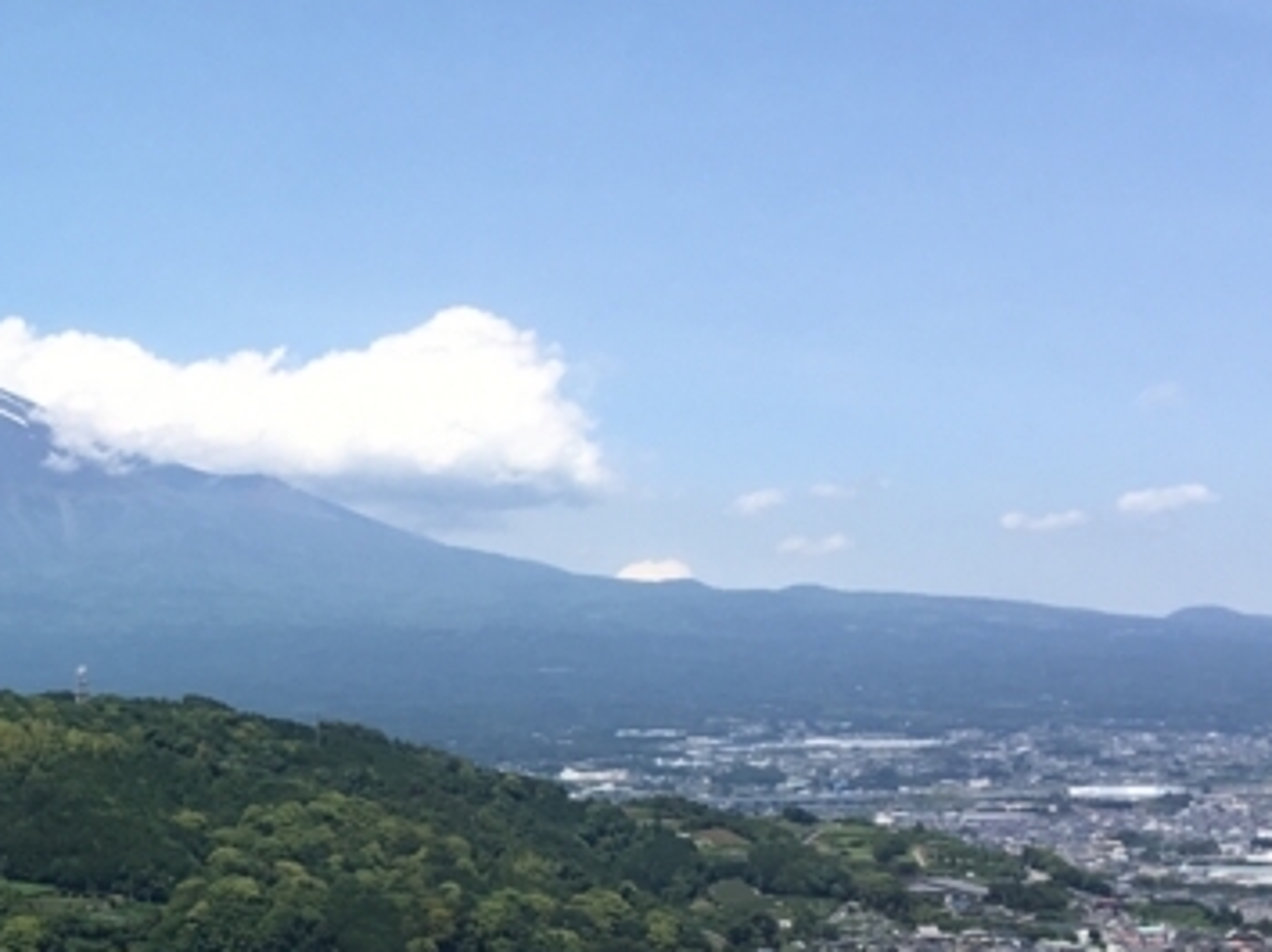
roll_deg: +0.4
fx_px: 3085
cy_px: 528
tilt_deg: +3.5
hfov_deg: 22.0
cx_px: -140
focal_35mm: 84
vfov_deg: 17.5
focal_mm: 4.15
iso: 25
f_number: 2.2
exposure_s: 1/1508
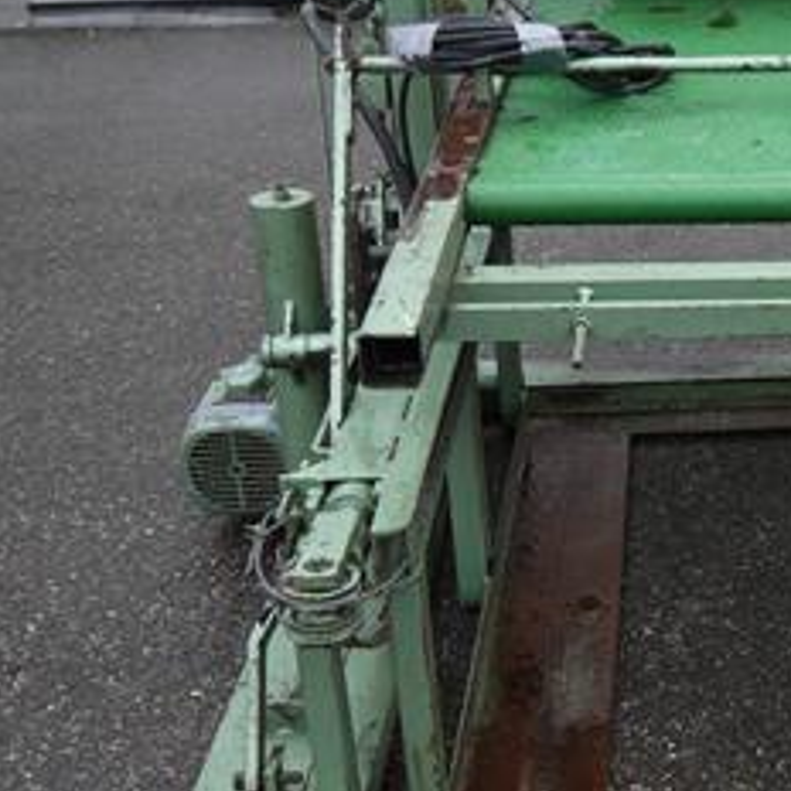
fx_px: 1887
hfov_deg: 22.1
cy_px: 436
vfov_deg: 23.7
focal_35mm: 73
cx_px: 921
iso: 100
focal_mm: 15
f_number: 3.5
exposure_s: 1/125
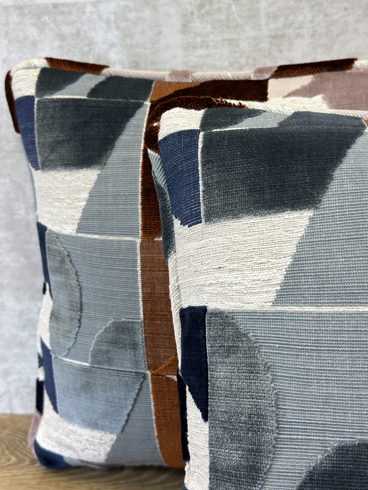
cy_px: 245
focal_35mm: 48
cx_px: 184
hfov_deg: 30.3
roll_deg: +2.6
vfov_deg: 39.7
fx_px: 680
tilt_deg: -16.6
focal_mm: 6.86
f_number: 1.78
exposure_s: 1/120
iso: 80
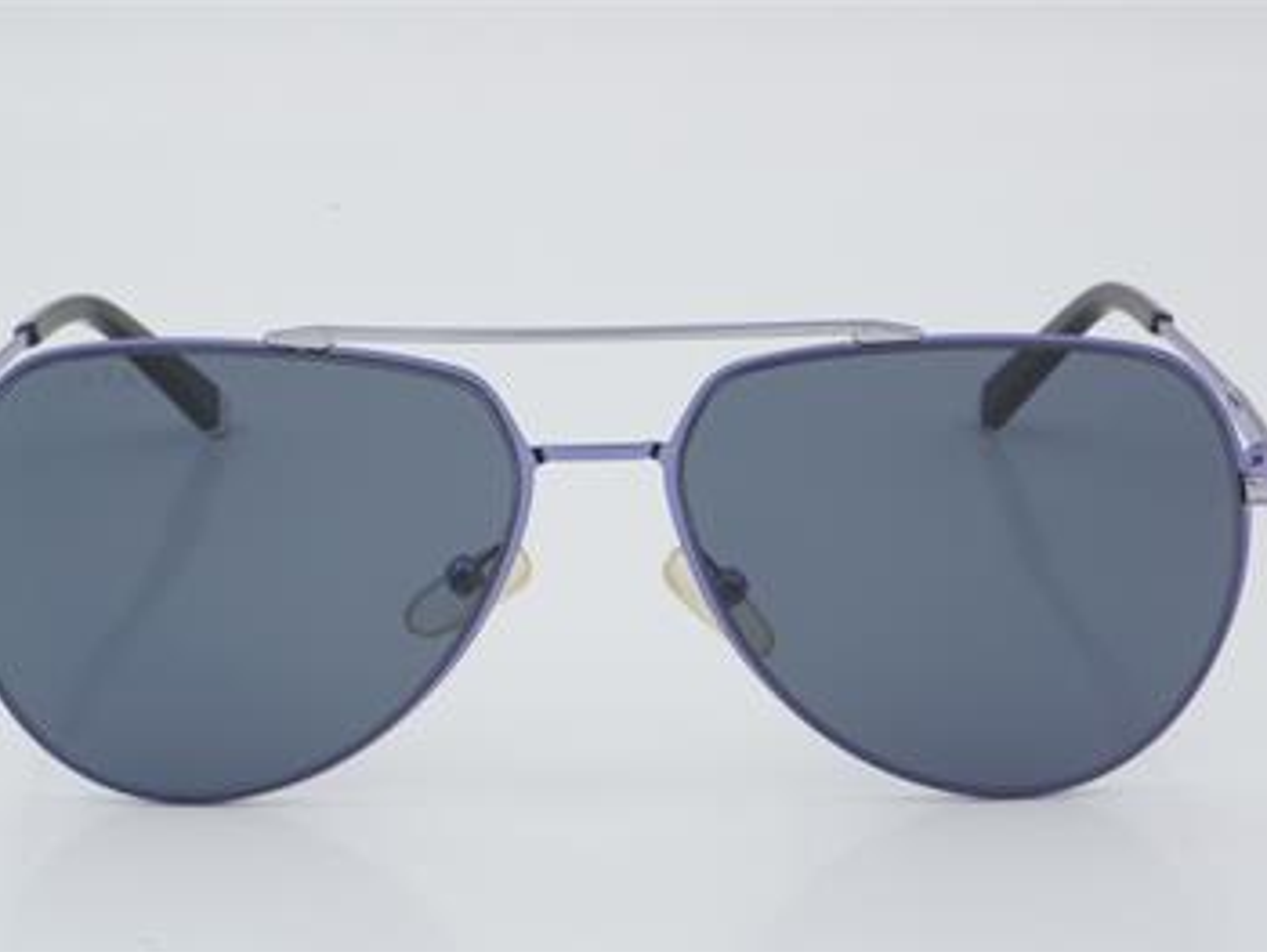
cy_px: 478
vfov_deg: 16.3
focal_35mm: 91
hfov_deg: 21.6
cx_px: 601
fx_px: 3317
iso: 100
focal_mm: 55
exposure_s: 1/3
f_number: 32
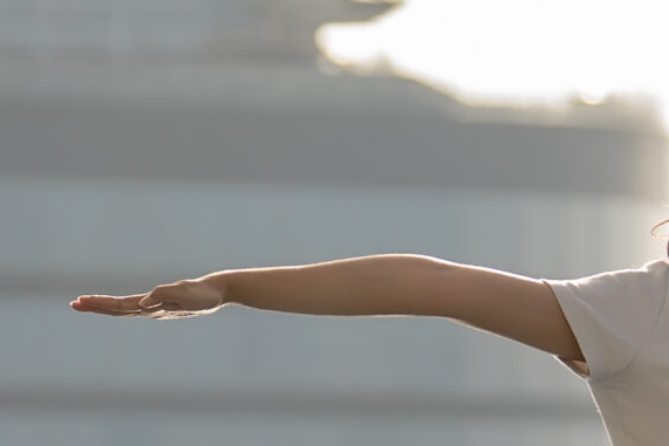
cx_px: 107
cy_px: 575
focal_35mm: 610
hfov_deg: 3.4
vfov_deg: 2.3
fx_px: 11338
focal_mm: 91
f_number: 2.8
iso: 50
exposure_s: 1/1000
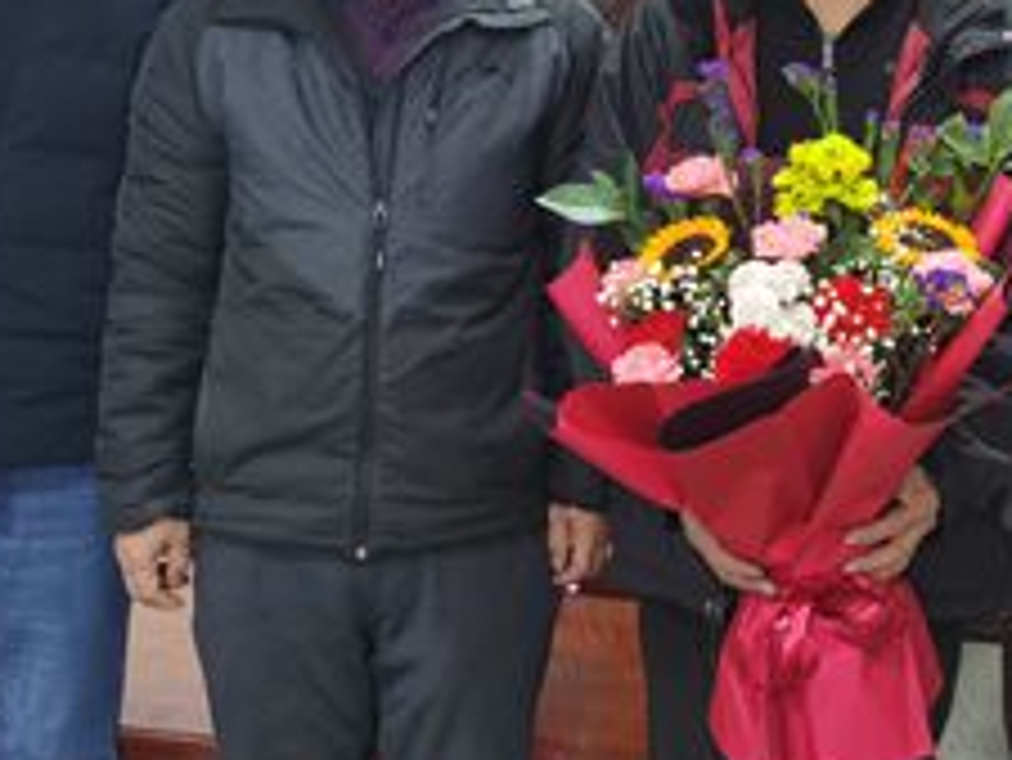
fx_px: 2106
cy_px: 36
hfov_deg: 26.1
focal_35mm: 72
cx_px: 927
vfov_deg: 20.0
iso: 320
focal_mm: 5.56
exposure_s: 1/33.3
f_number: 1.6
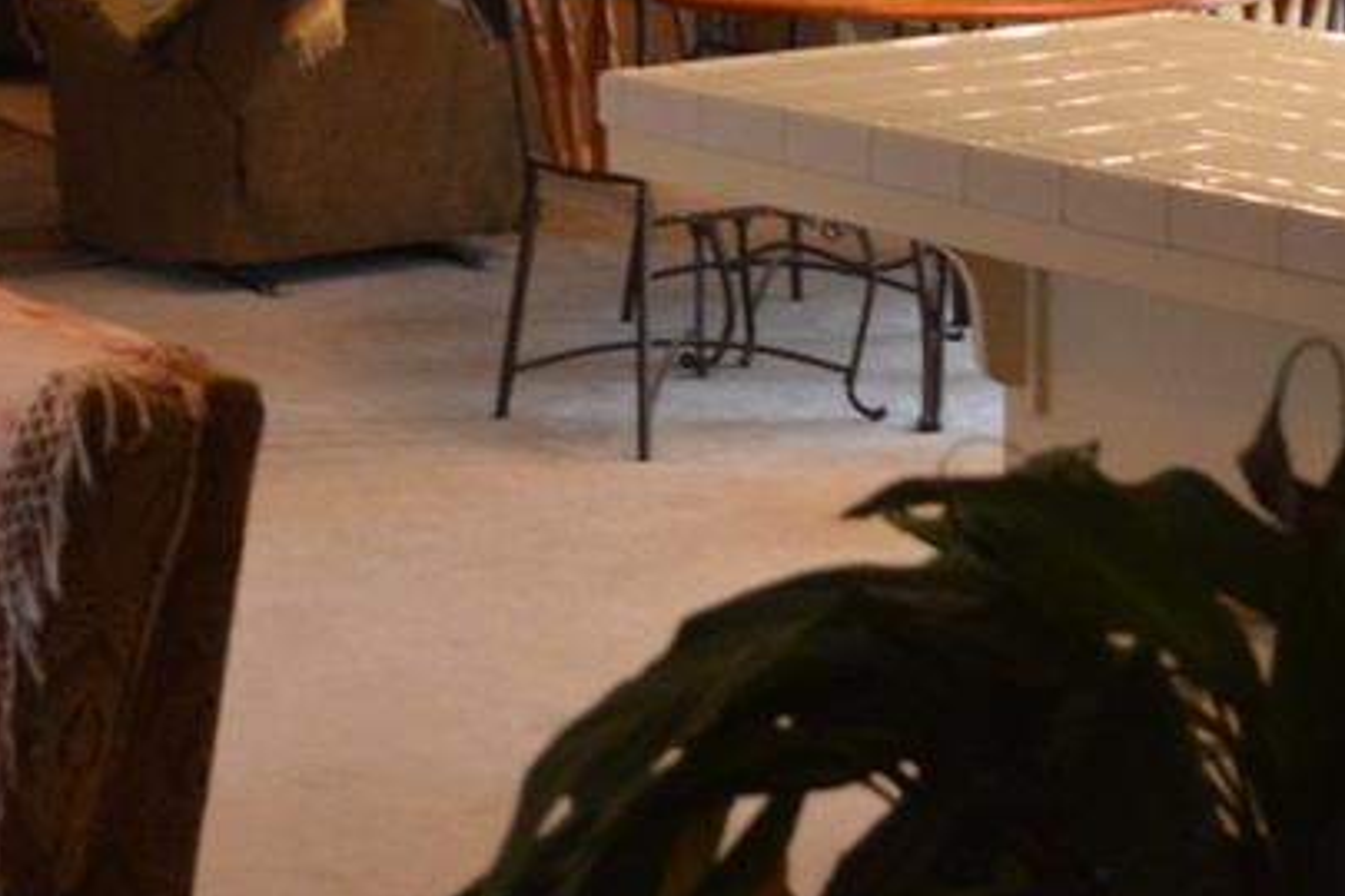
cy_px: -128
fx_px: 3736
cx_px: 292
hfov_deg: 20.2
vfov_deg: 13.4
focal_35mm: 100
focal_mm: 18
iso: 1000
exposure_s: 1/60
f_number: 3.5
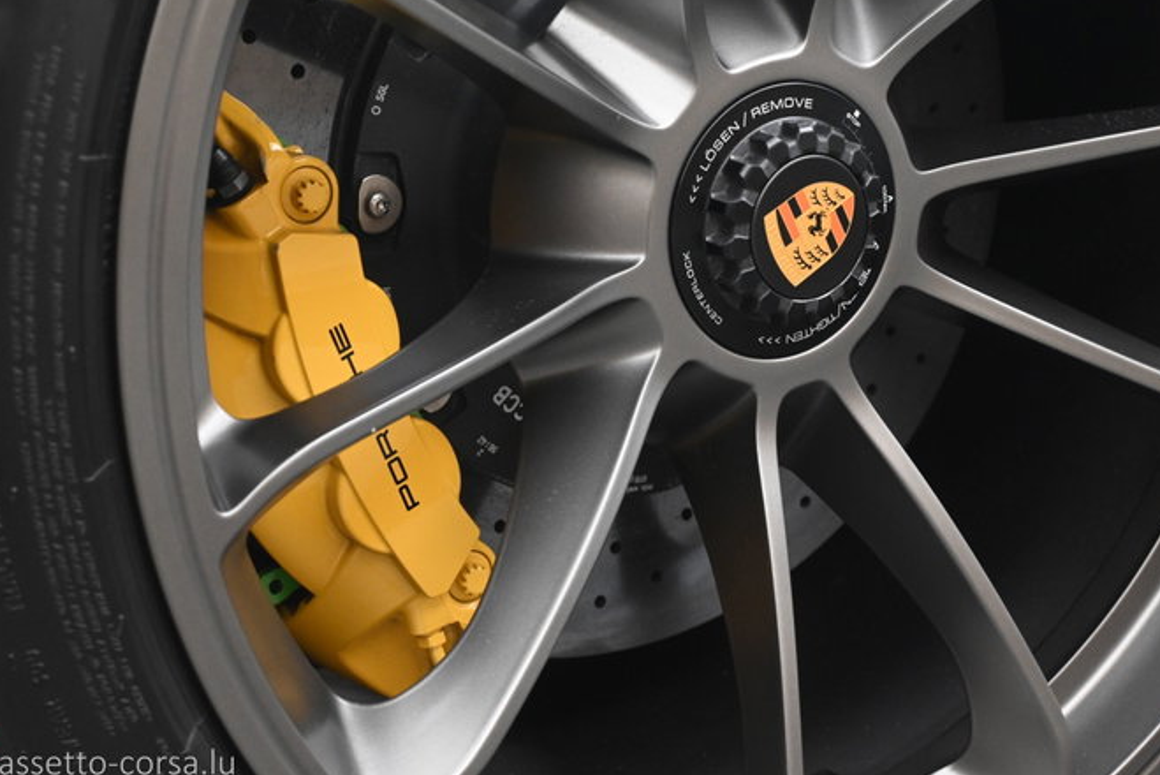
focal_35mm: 72
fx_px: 2307
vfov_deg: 19.0
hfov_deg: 28.2
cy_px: 342
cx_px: 592
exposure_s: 1/25
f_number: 5.6
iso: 2000
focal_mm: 41
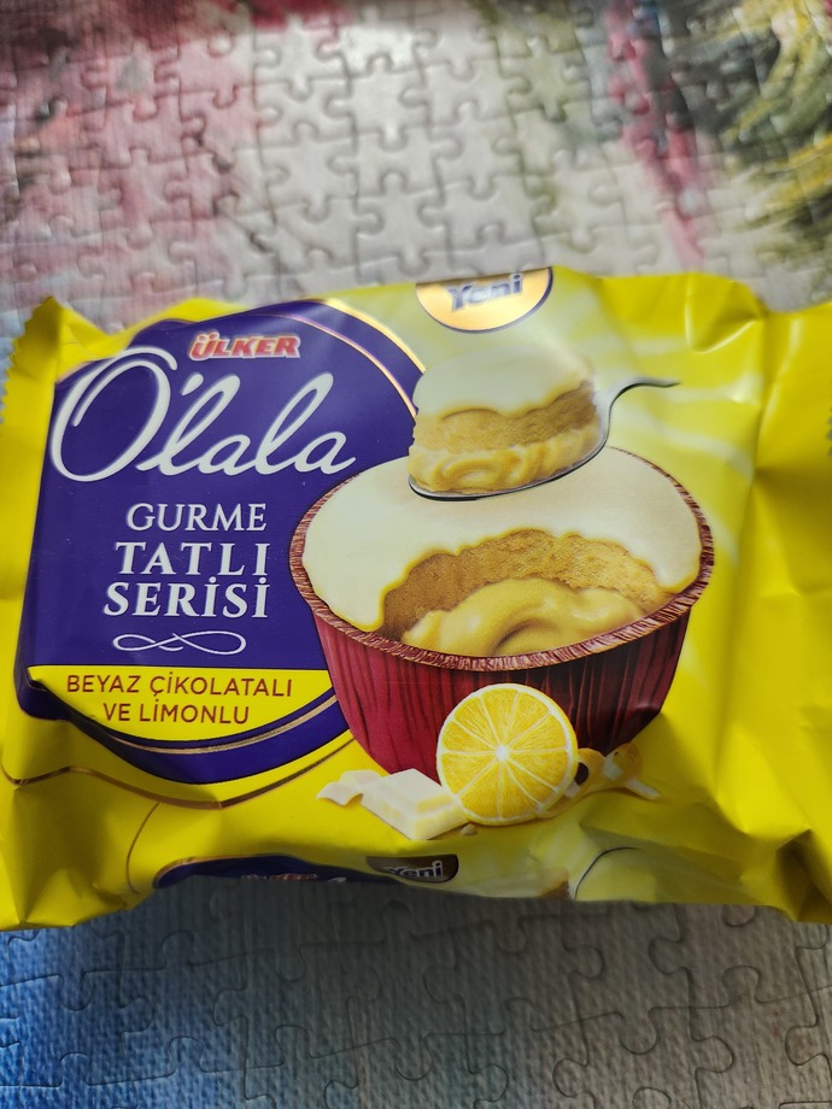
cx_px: 416
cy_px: 554
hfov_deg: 58.9
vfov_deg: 73.9
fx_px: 737
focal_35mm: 23
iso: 400
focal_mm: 5.4
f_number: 1.8
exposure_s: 1/100
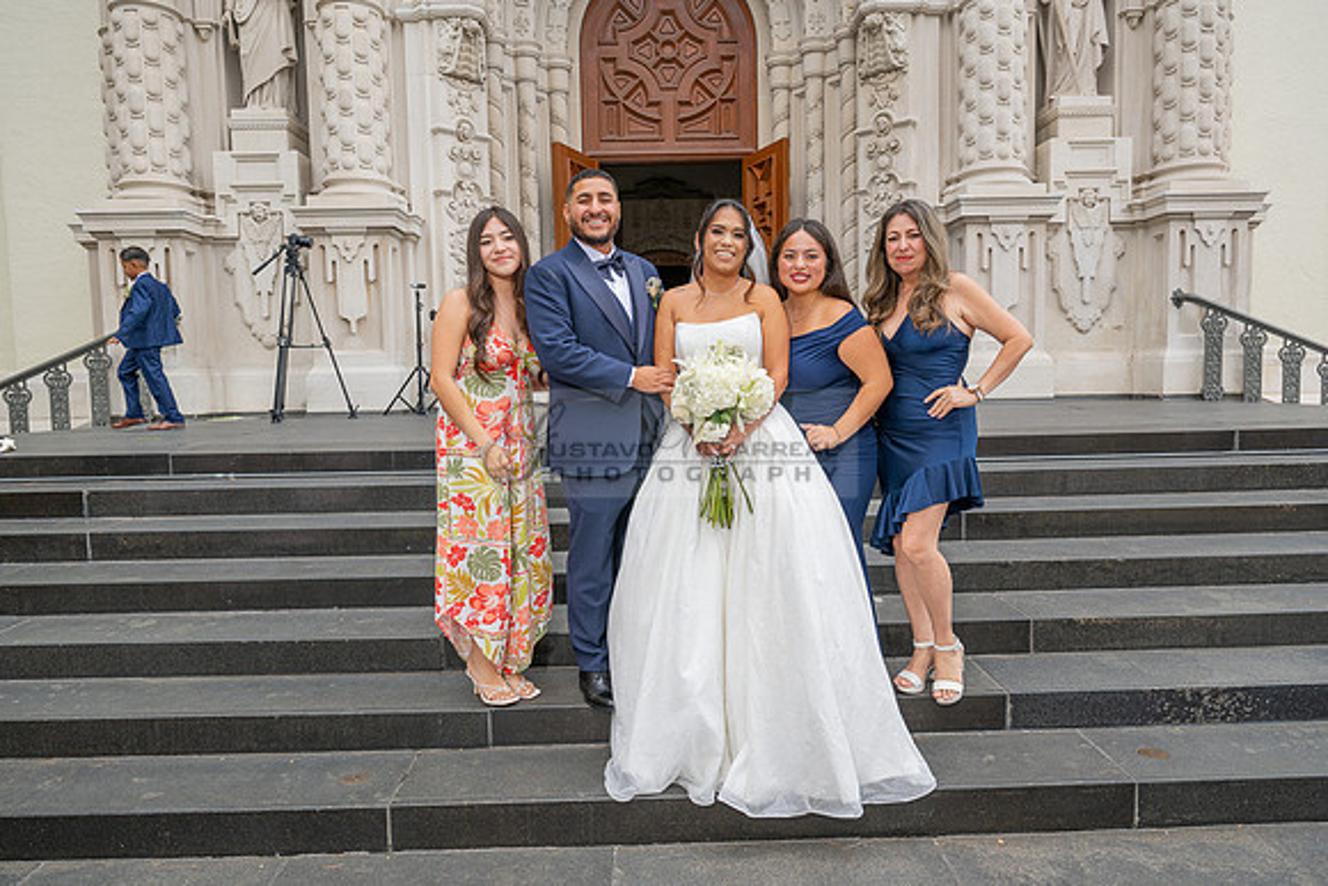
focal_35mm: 24
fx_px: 885
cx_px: 664
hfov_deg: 73.7
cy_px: 443
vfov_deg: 53.2
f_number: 5.6
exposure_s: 1/200
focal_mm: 24
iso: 200
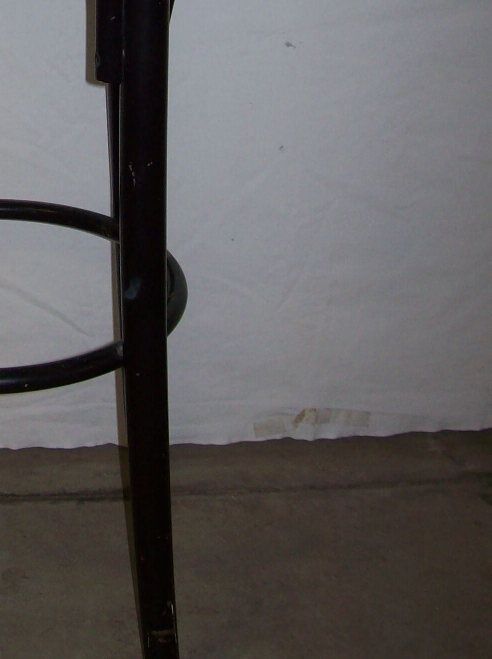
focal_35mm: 78
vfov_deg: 24.2
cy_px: 32
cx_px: -6
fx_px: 1482
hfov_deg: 18.3
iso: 80
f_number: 2.7
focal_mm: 6
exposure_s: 1/64
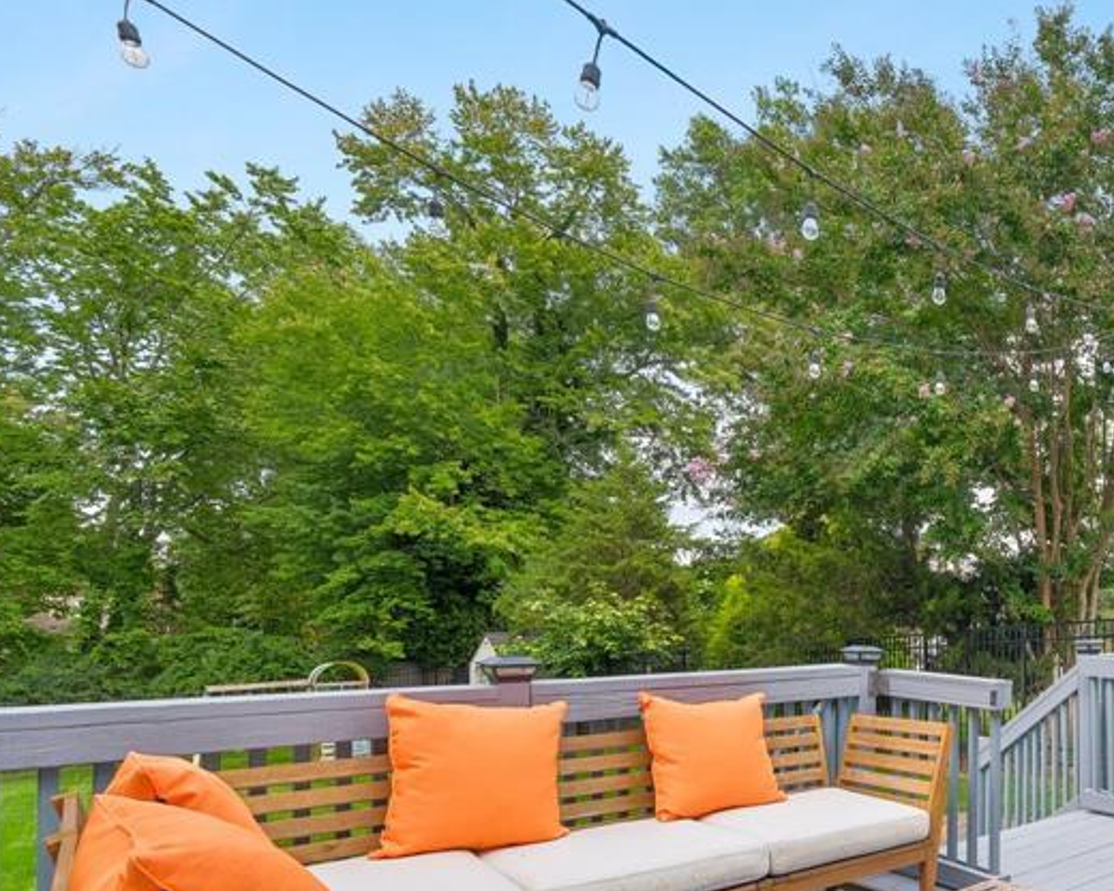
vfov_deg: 57.2
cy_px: 610
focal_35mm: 24
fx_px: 791
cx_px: 1067
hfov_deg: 56.8
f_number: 5.6
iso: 250
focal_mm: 8.9
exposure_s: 1/80
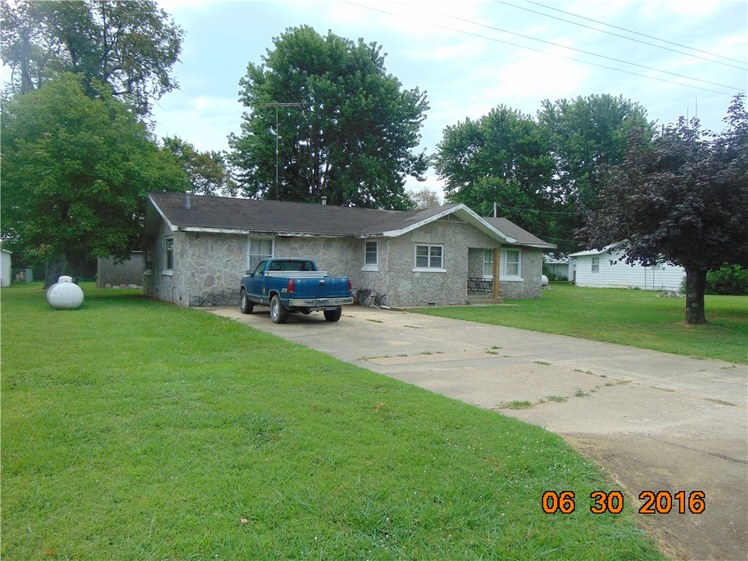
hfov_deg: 69.4
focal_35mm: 25
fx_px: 540
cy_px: 280
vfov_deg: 54.9
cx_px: 374
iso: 80
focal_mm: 4.5
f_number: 3
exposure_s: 1/400
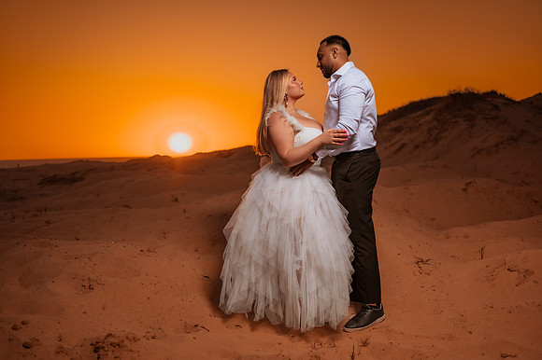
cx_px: 271
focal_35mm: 35
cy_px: 180
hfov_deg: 54.5
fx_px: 527
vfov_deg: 37.8
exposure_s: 1/4000
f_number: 1.8
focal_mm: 35
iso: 100
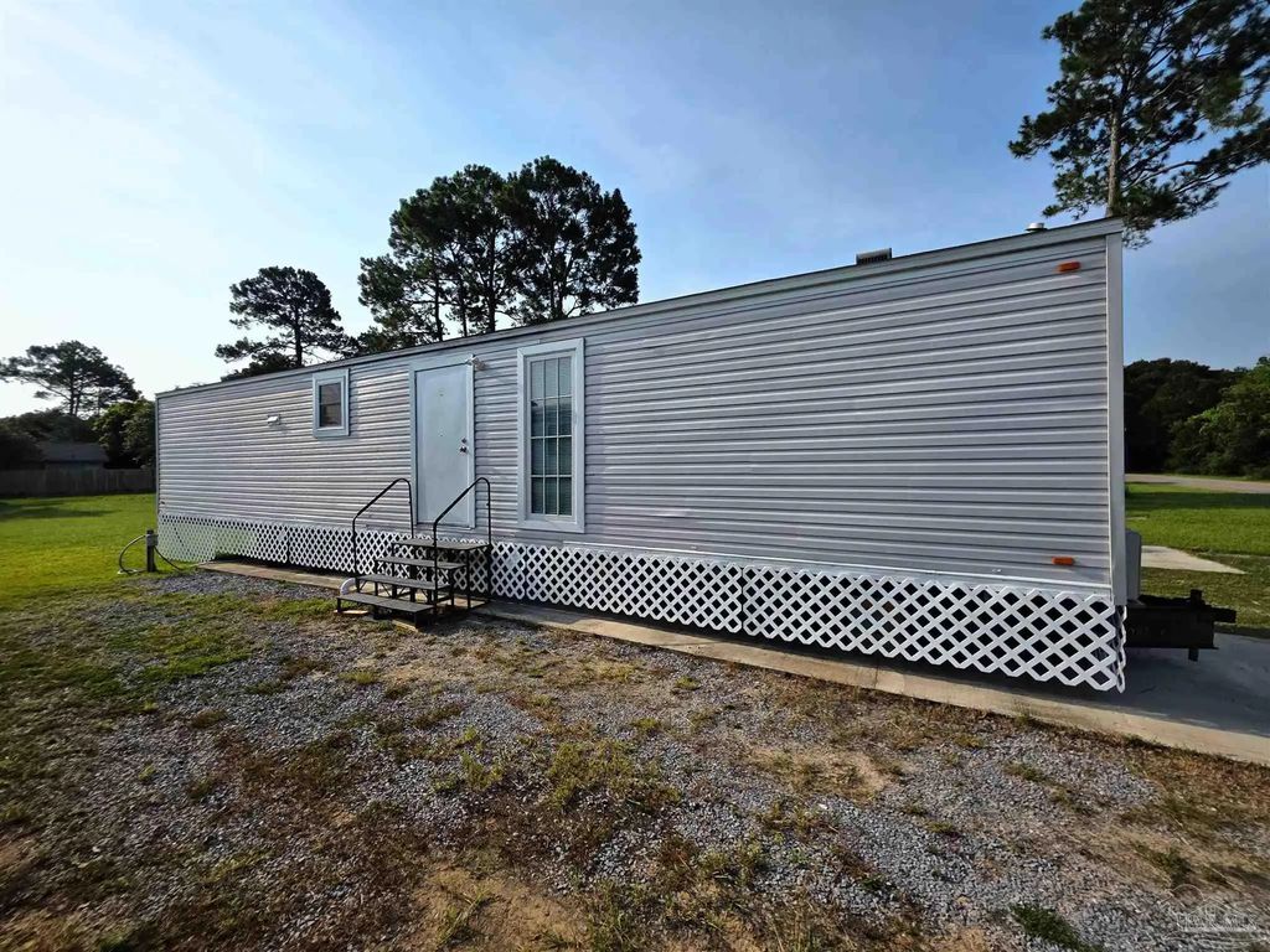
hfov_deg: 106.2
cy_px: 476
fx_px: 477
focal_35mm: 13
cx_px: 635
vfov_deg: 89.9
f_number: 1.9
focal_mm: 2.2
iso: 40
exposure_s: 1/3246
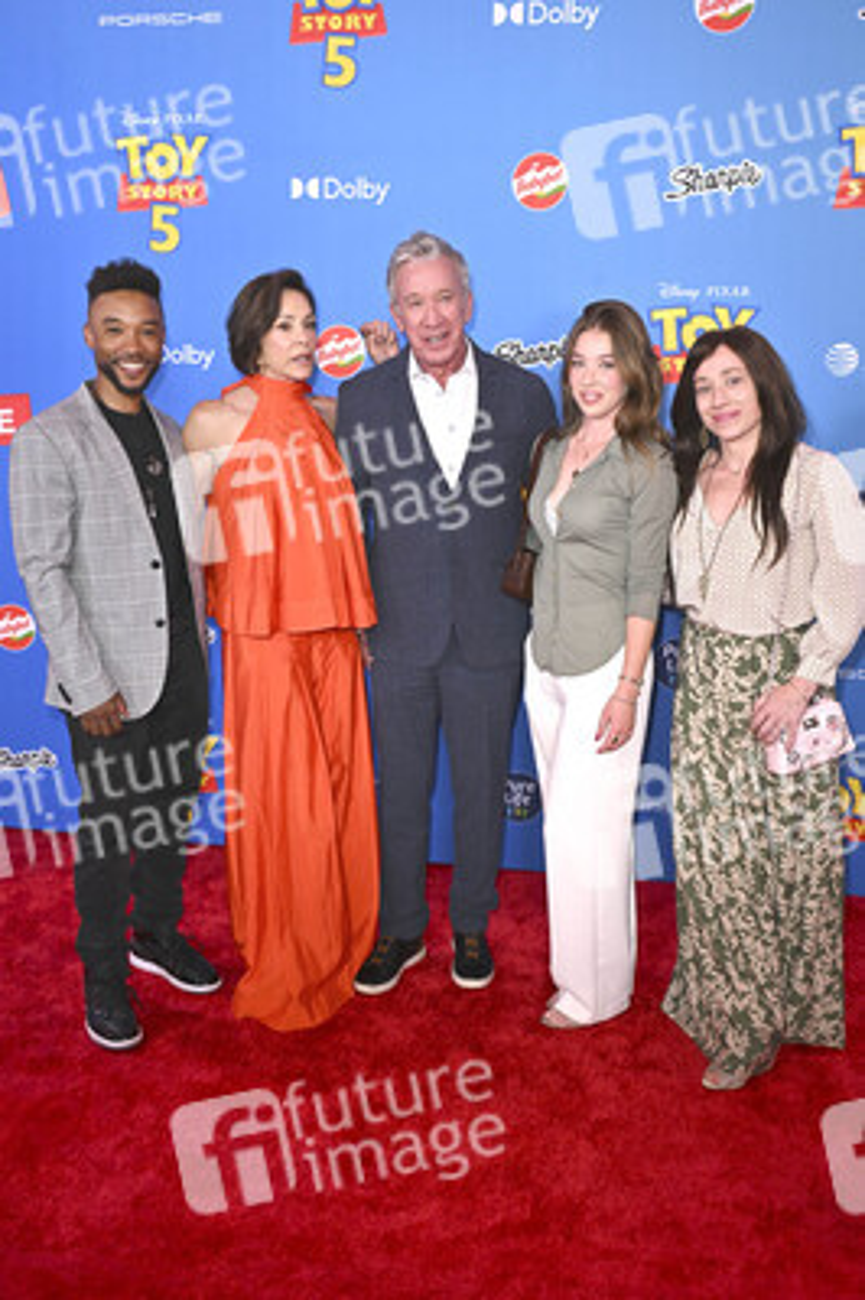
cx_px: 432
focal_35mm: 35
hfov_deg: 37.8
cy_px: 650
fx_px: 1264
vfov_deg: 54.5
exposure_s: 1/250
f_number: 6.3
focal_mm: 35
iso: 1250
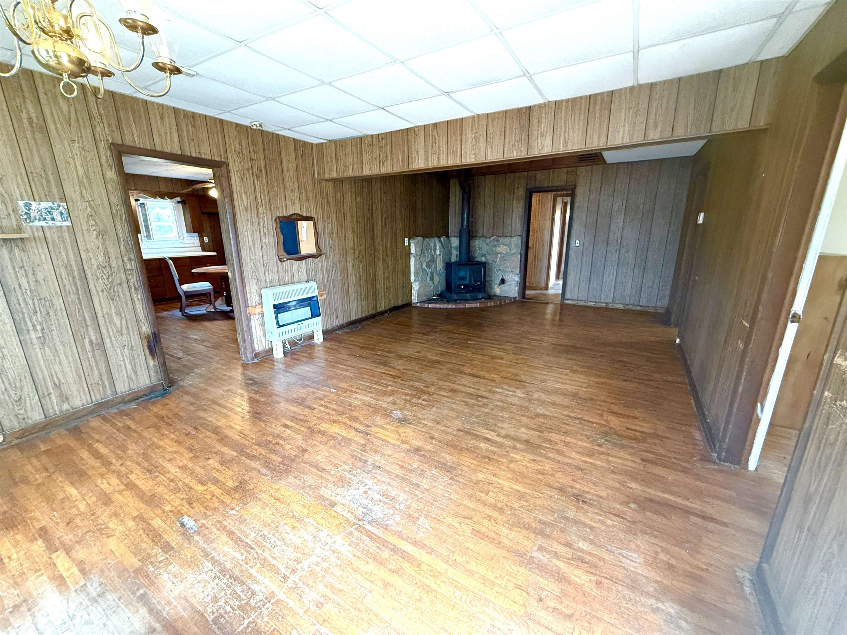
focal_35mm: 14
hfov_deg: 102.1
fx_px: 343
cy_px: 318
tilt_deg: -14.6
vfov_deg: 85.7
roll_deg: +0.1
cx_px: 424
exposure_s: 1/60
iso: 640
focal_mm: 2.22
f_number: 2.2
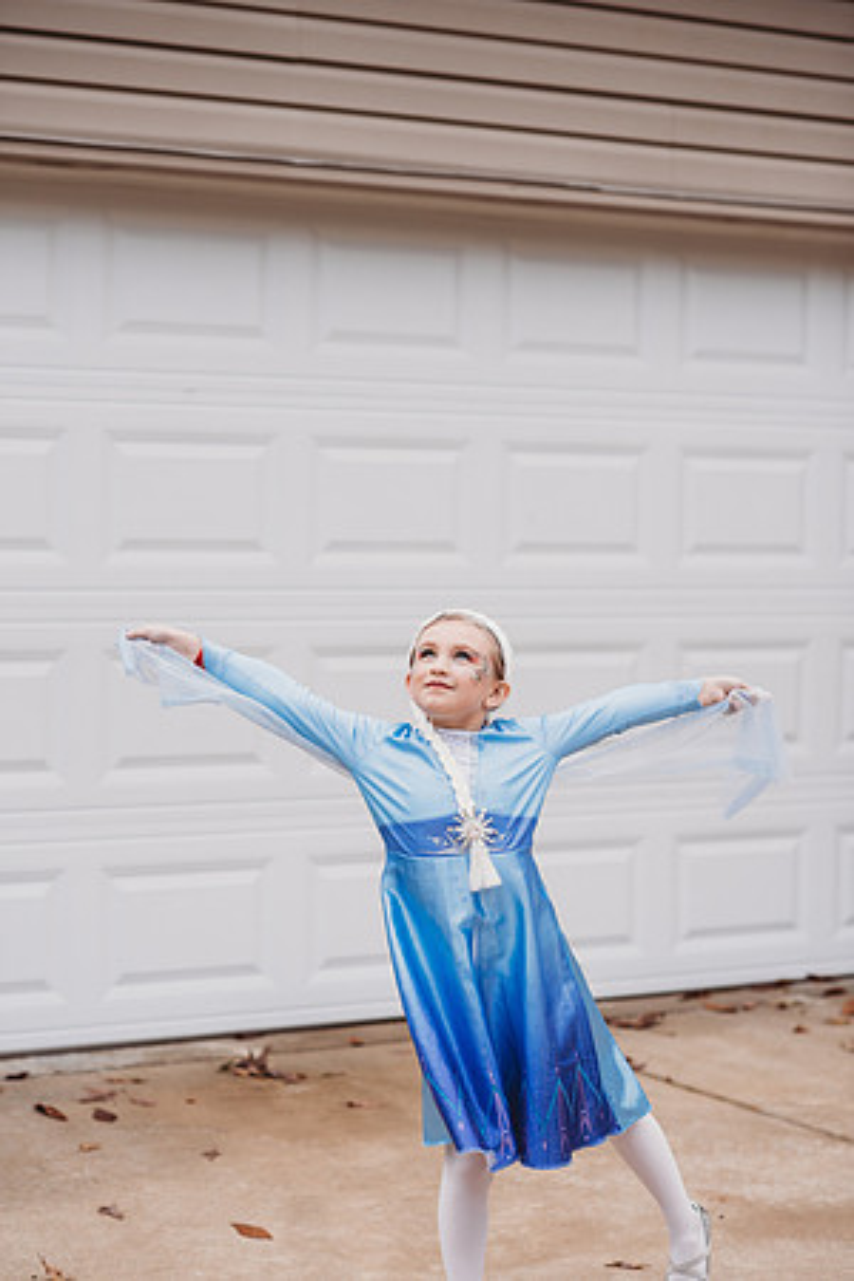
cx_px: 427
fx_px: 3024
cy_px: 640
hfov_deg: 16.1
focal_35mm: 85
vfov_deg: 23.9
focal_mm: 85
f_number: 2.8
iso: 320
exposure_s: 1/500
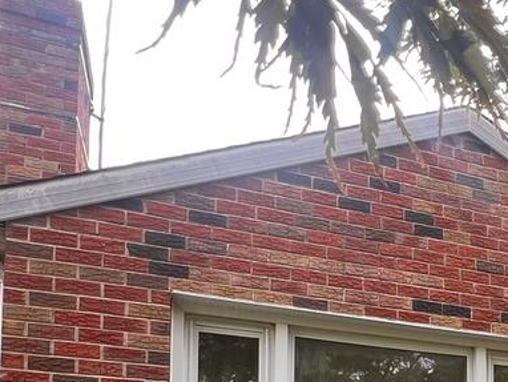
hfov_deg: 32.9
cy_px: 492
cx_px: 588
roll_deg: +0.8
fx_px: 720
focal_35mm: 49
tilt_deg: +3.8
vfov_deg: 25.6
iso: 32
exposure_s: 1/100
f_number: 1.8
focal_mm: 1.57
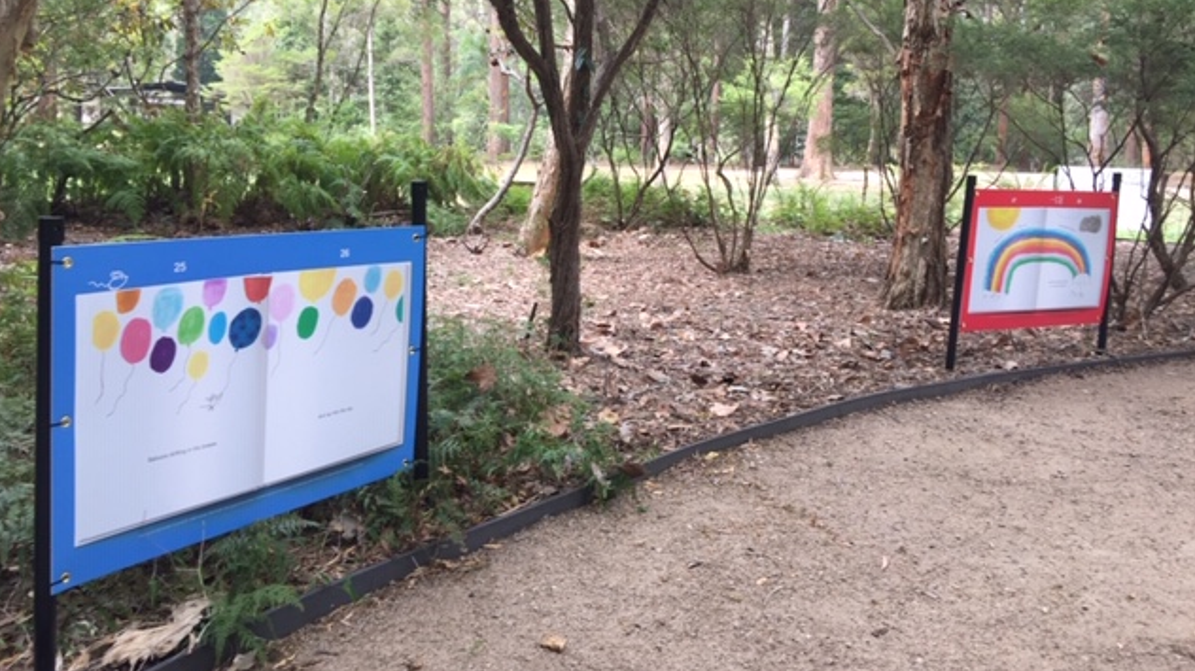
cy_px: 246
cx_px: 598
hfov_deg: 61.0
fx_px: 1014
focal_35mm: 32
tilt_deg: -3.5
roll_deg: -3.9
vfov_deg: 36.4
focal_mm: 4.15
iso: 32
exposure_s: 1/100
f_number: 2.2
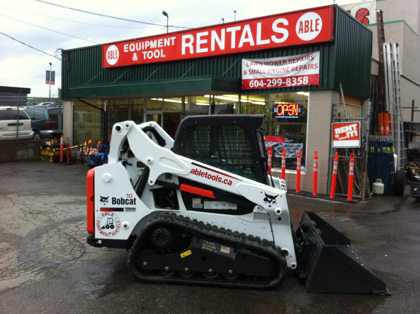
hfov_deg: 52.7
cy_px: 157
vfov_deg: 40.6
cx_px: 210
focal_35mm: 35
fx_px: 424
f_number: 2.8
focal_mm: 3.85
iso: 80
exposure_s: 1/30
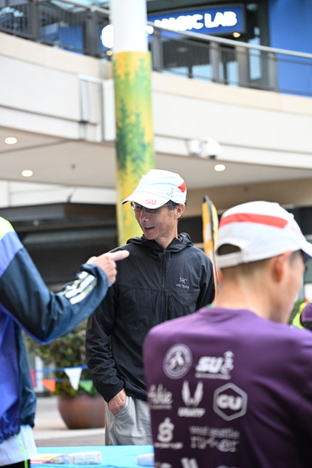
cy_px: 234
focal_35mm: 92
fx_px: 1195
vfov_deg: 22.1
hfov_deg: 14.9
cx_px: 156
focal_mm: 92
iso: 3200
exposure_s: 1/100
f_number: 4
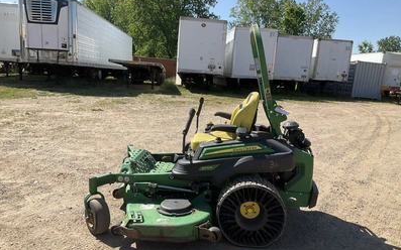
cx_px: 200
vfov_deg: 40.5
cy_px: 139
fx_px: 339
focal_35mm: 31
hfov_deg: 61.2
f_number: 1.8
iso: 25
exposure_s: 1/1412
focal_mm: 3
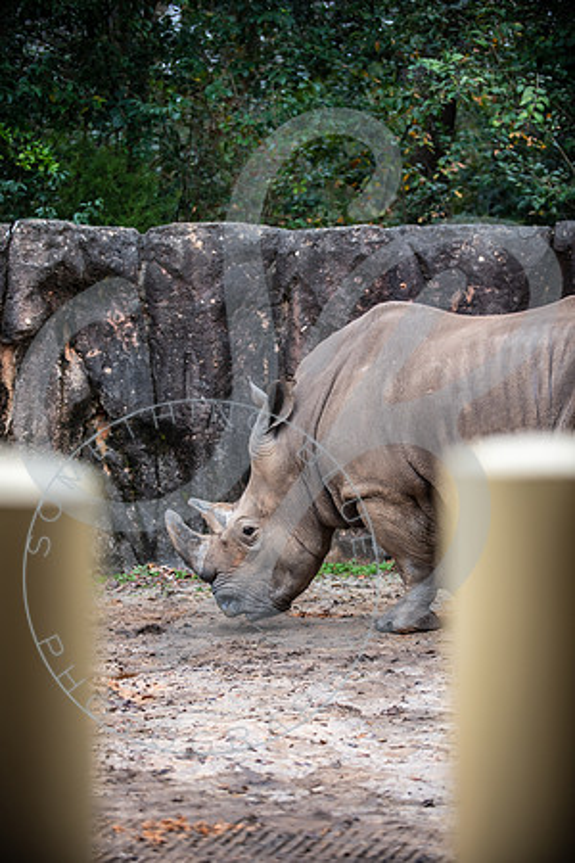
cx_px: 288
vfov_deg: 22.6
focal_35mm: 90
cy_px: 432
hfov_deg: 15.2
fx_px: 2156
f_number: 2.8
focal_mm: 90
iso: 125
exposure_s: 1/250
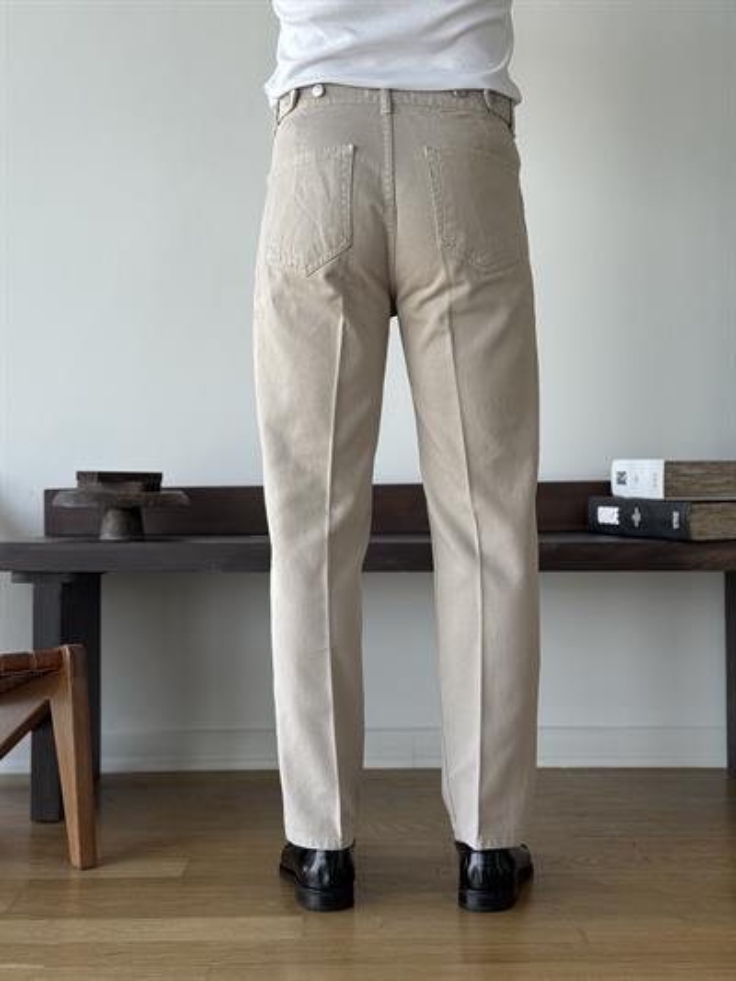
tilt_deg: -0.7
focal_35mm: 48
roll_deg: +0.2
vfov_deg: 39.6
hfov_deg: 30.3
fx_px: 1360
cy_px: 490
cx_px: 368
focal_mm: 6.76
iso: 80
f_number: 1.78
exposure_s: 1/394
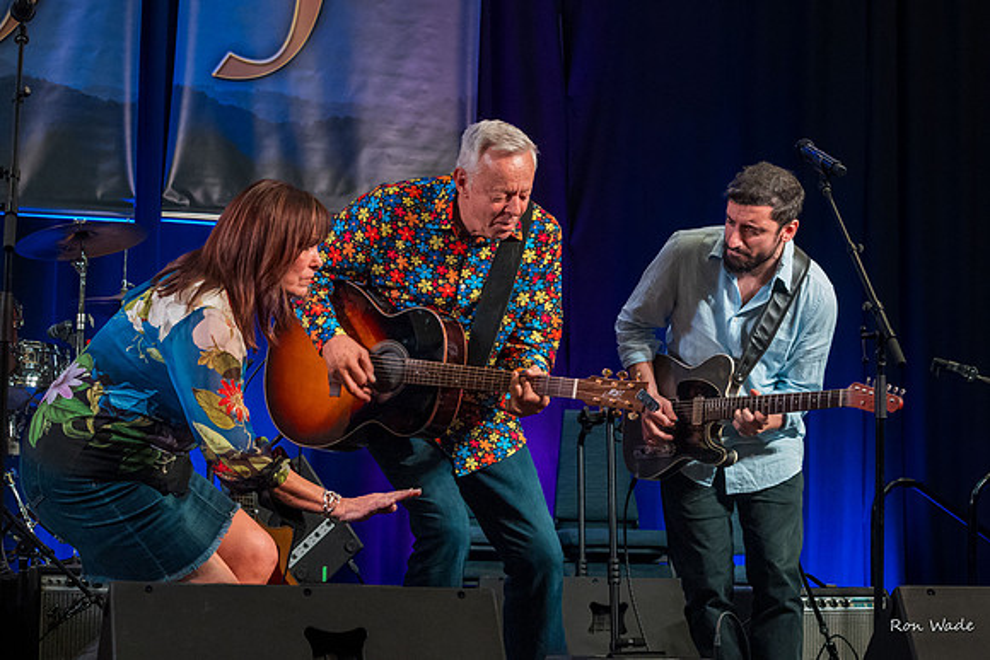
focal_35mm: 93
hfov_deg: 21.9
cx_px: 642
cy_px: 336
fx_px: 2553
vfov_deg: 14.7
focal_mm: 70
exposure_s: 1/200
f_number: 7.1
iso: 12800
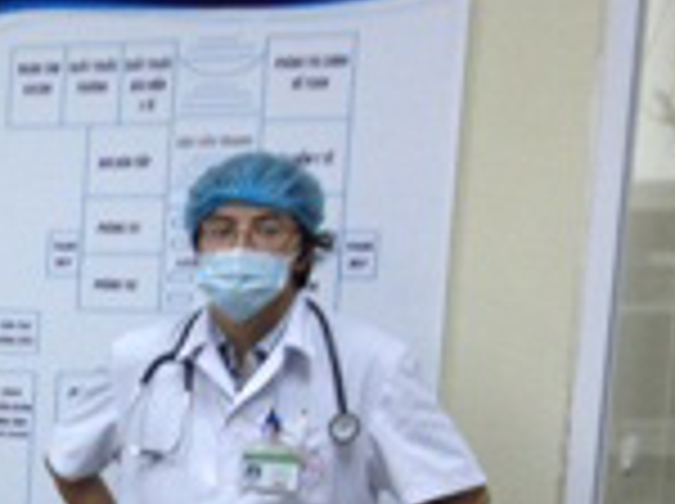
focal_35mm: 141
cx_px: -594
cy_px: 630
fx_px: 2745
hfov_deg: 12.6
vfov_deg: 10.3
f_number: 2.4
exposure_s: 1/20
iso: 80
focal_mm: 4.12
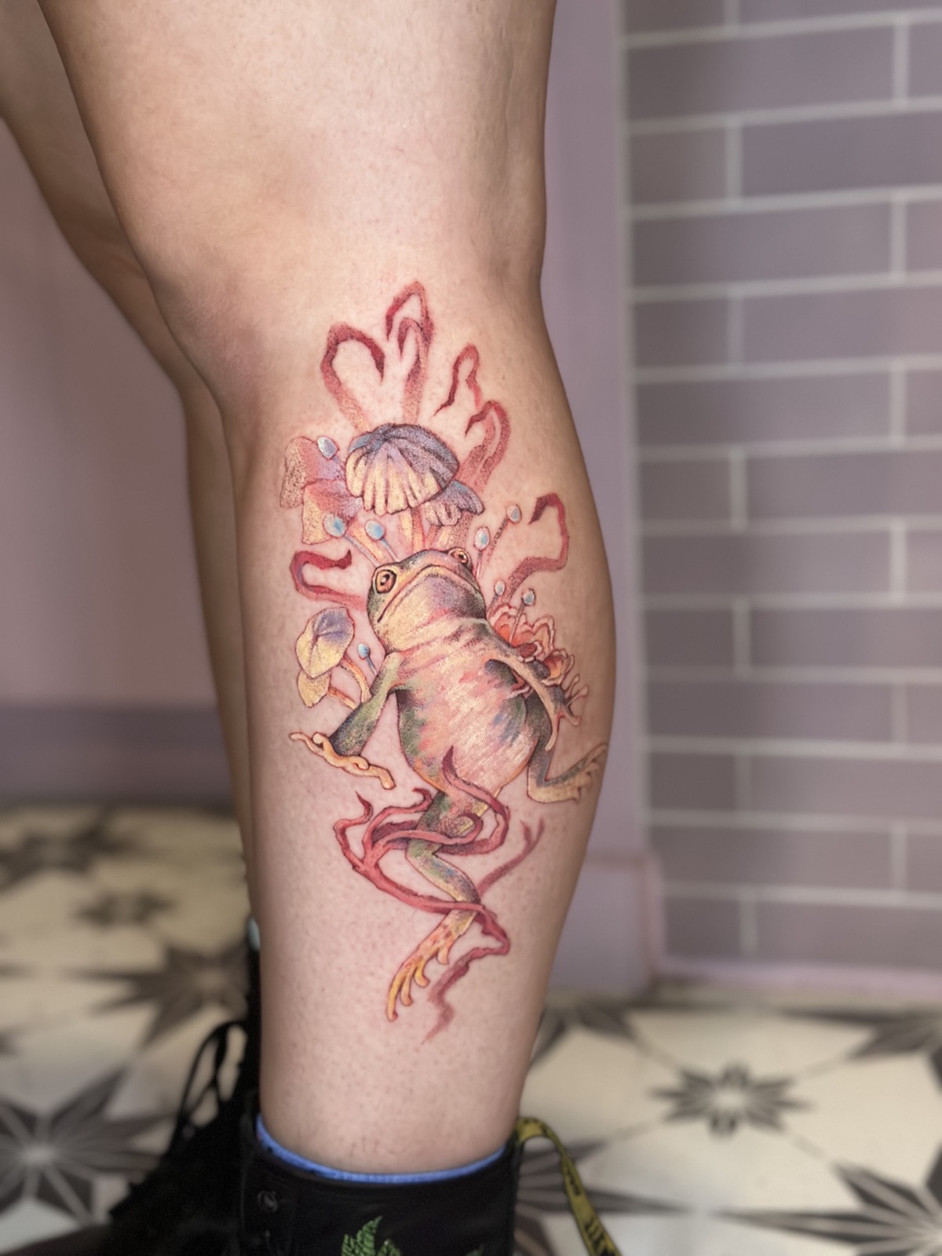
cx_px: 471
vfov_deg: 39.7
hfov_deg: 30.3
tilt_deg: -11.4
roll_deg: +2.4
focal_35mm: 48
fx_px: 1742
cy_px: 628
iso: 500
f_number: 1.78
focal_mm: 6.86
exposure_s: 1/40
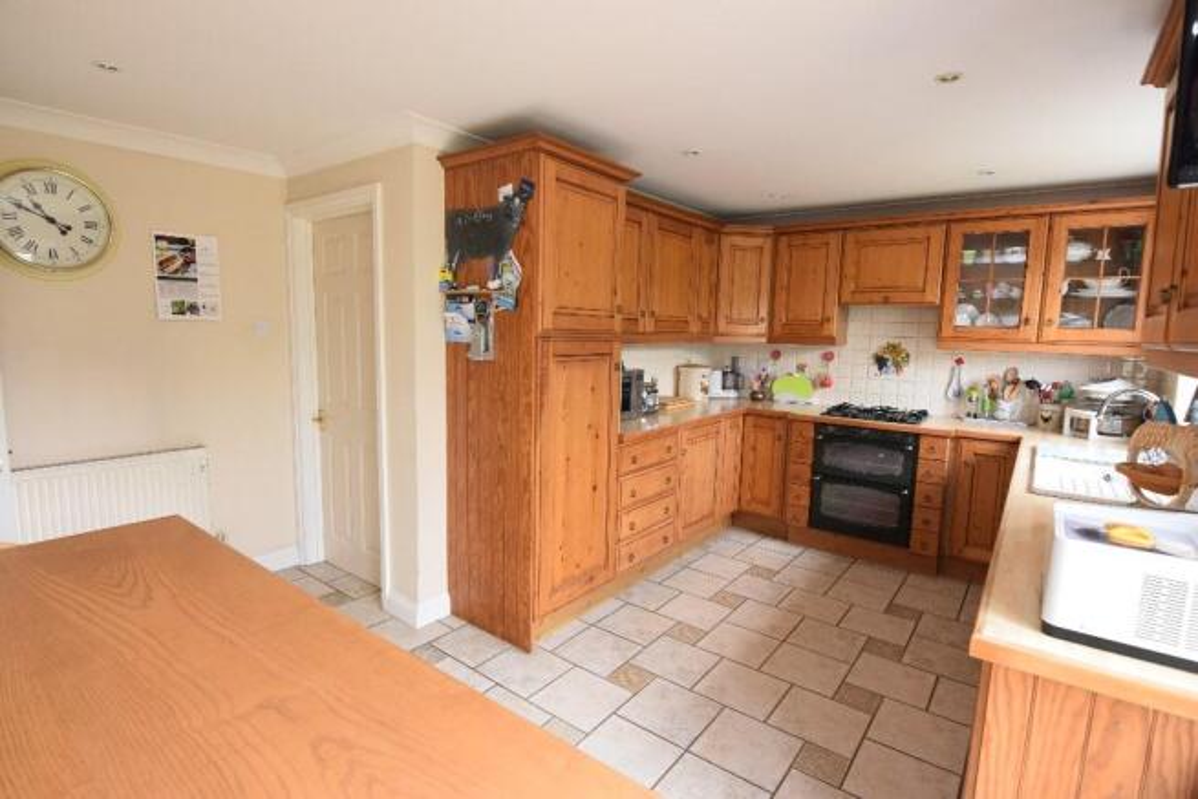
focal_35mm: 16
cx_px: 599
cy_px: 400
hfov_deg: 95.0
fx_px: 549
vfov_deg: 72.1
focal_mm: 11
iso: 800
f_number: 5.6
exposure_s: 1/100
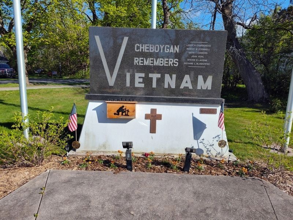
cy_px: 110
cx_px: 146
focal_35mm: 23
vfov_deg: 58.9
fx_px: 195
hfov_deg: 73.9
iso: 100
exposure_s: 1/2384
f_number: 1.8
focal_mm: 5.56
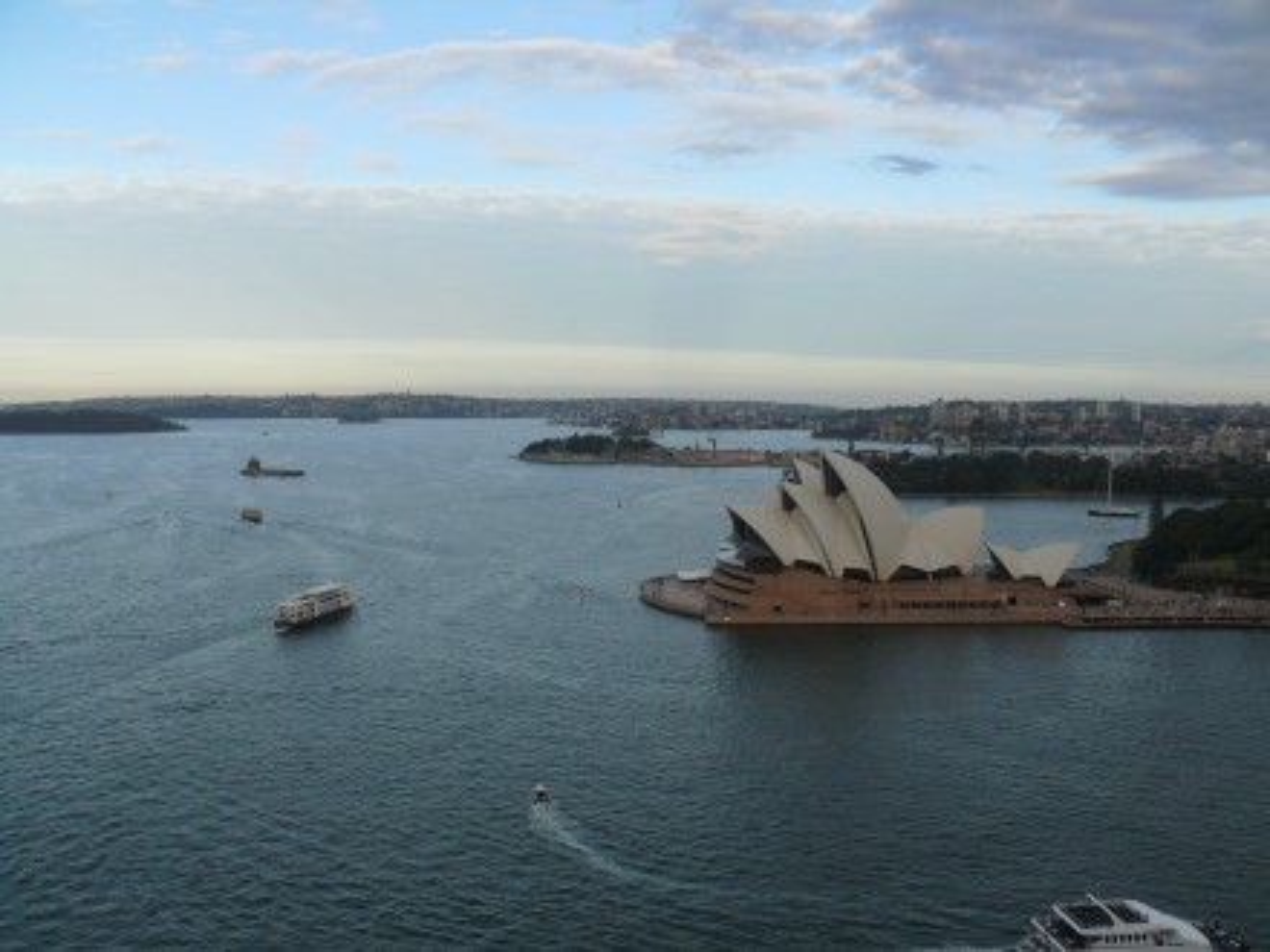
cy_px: 476
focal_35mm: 35
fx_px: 1284
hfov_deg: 52.6
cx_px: 635
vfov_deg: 40.7
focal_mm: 7.4
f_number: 4.5
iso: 100
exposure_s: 1/250
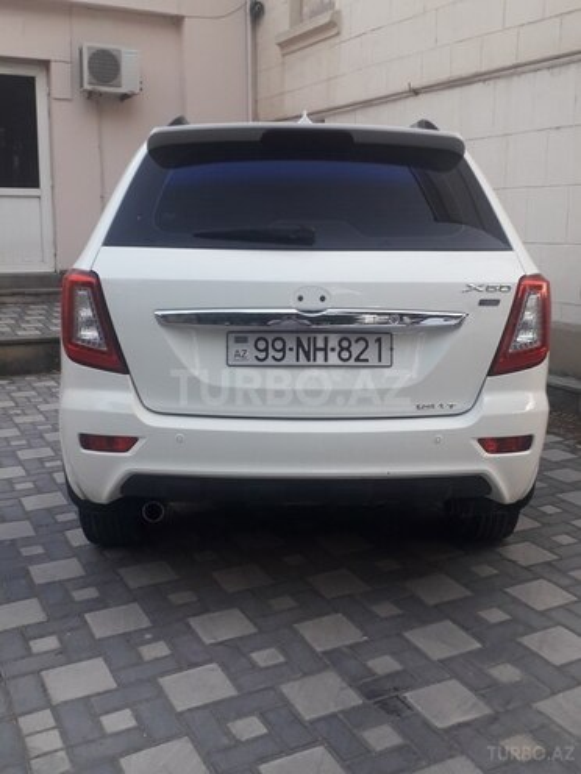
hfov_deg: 51.4
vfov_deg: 65.3
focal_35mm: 27
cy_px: 387
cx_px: 290
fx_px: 604
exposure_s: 1/50
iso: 40
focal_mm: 3.6
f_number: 1.9
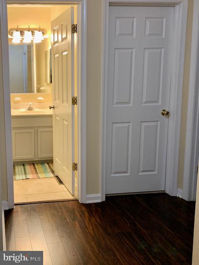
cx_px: 100
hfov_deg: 53.1
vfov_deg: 67.3
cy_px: 132
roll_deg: -1.8
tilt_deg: -13.5
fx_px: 199
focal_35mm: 26
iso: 200
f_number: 1.8
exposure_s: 1/60
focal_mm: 4.25
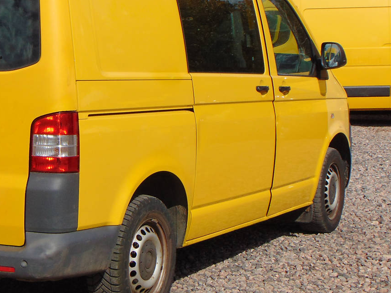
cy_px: 121
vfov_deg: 15.9
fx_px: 1050
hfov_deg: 20.8
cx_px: 59
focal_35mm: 93
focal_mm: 9
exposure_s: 1/250
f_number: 9
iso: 80
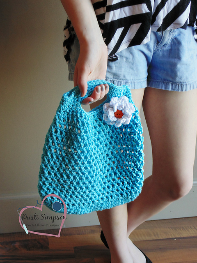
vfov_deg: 36.2
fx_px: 402
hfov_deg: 27.5
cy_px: 132
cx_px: 98
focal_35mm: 53
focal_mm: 9.5
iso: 80
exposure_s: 1/30
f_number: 3.9
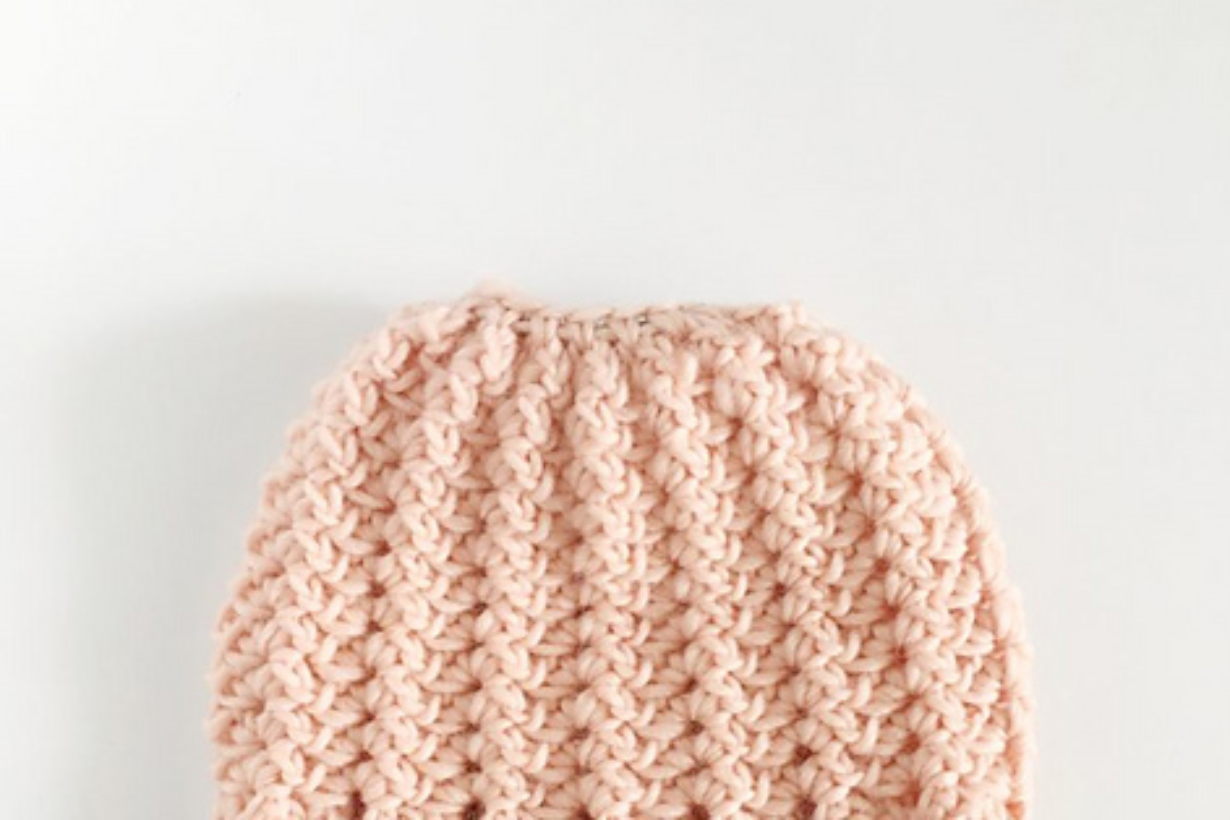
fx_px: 1401
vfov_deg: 31.3
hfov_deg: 47.4
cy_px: 716
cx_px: 622
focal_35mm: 41
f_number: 2.2
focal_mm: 4.15
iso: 25
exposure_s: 1/40
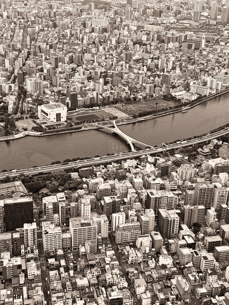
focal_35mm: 48
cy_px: 152
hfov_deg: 30.3
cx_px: 114
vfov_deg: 39.7
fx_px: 423
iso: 64
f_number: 1.78
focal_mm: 6.76
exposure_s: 1/3378
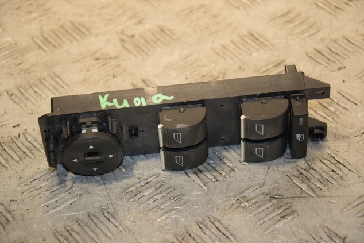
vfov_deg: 11.3
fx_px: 1224
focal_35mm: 121
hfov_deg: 16.9
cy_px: 122
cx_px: 181
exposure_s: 1/200
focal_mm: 80
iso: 800
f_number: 6.3
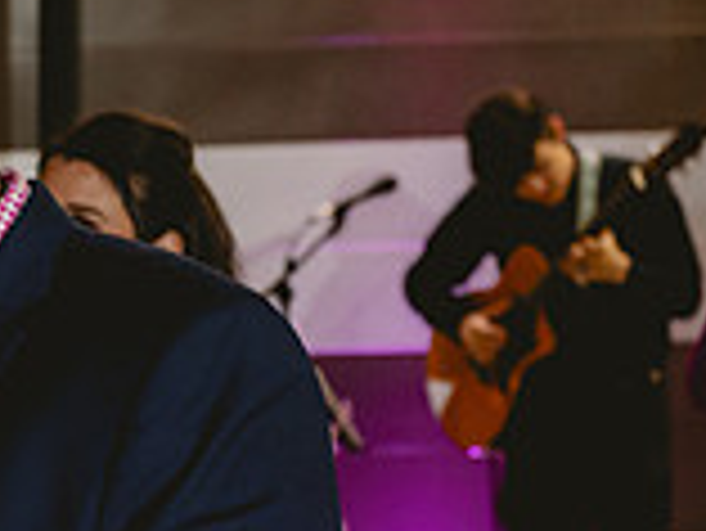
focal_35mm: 195
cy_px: 652
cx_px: -391
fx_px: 3980
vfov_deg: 7.6
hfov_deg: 9.8
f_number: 4
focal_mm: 55
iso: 1600
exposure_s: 1/50
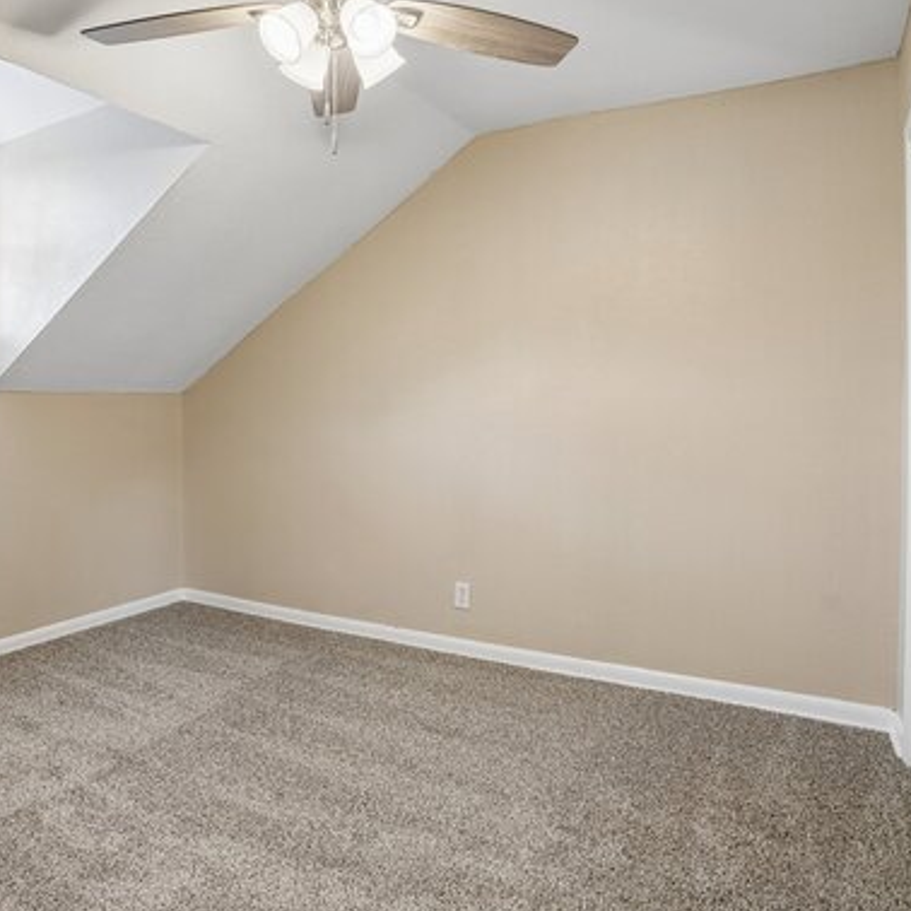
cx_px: 398
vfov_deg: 67.1
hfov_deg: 67.0
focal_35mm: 23
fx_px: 685
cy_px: 411
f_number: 8
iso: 400
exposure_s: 1/10
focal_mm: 16
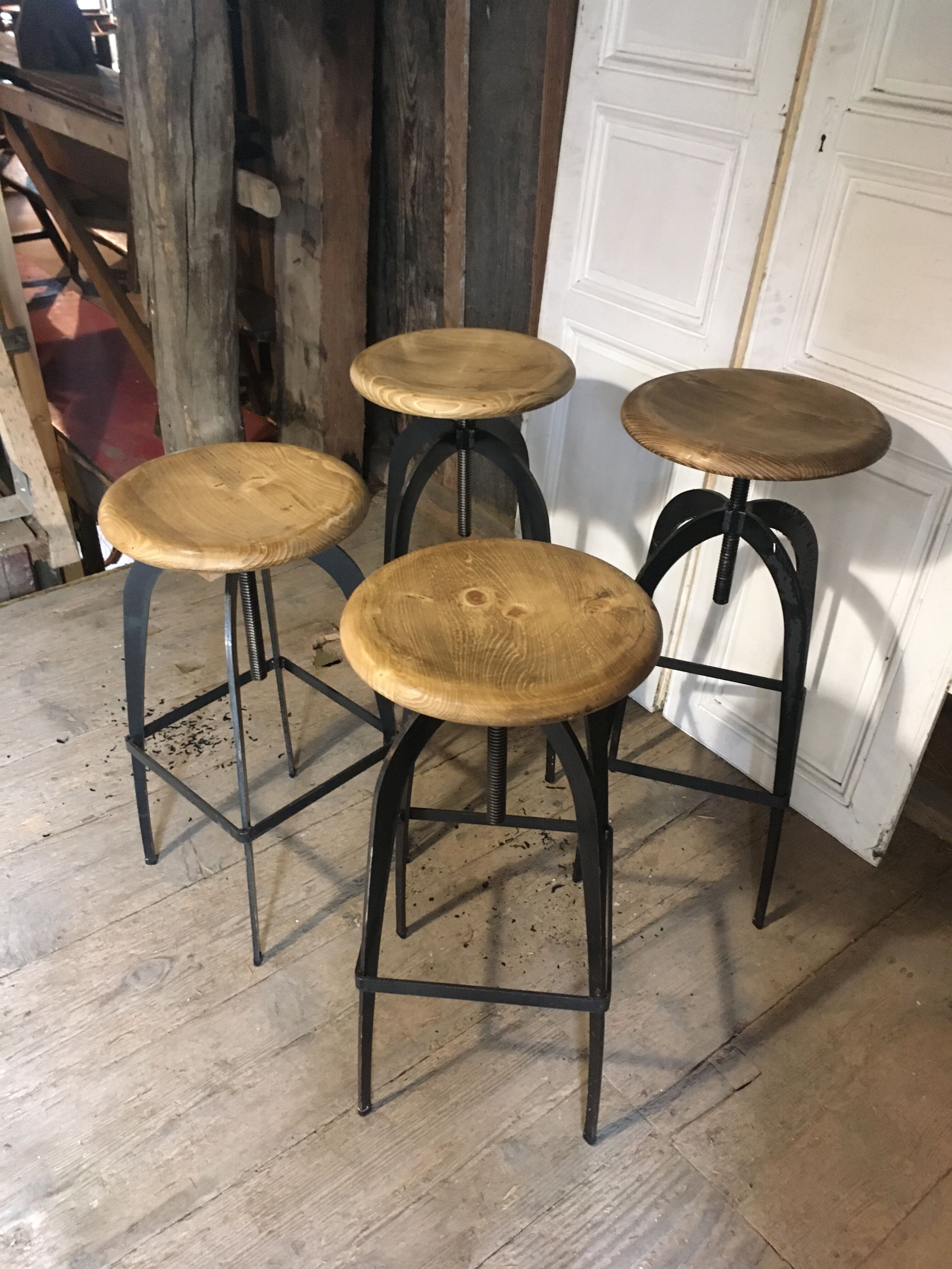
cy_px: 634
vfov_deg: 61.7
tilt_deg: -34.1
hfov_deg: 48.2
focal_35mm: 29
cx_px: 476
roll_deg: +0.6
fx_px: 1063
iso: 400
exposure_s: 1/17
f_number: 2.2
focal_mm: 4.15
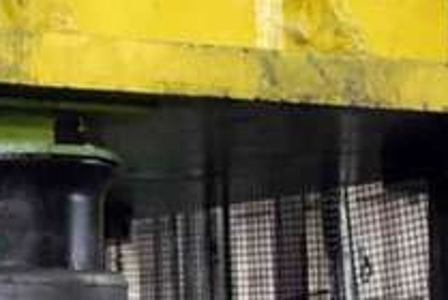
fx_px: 2006
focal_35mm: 161
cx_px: -197
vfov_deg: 8.4
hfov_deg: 12.2
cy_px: 398
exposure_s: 1/8
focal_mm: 28
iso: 1600
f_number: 4.2
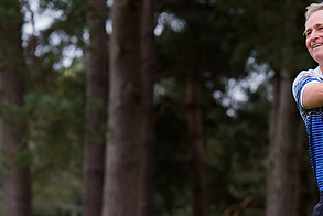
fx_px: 2398
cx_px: 269
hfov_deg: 7.7
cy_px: 209
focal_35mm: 267
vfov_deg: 5.2
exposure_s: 1/1000
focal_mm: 135
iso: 800
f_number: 4
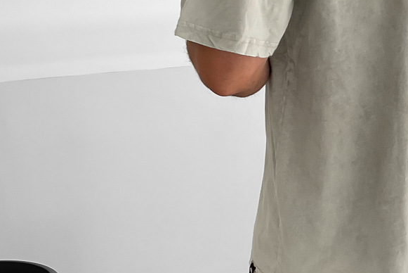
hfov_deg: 23.7
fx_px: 941
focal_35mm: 83
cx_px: 383
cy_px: 215
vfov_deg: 16.4
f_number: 1.8
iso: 16
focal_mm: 3
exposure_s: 1/180
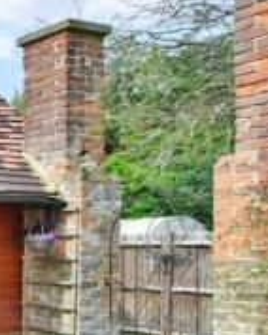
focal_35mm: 52
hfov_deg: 16.4
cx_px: -338
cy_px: 246
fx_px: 516
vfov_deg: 35.3
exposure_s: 1/200
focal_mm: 10
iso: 250
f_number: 7.1
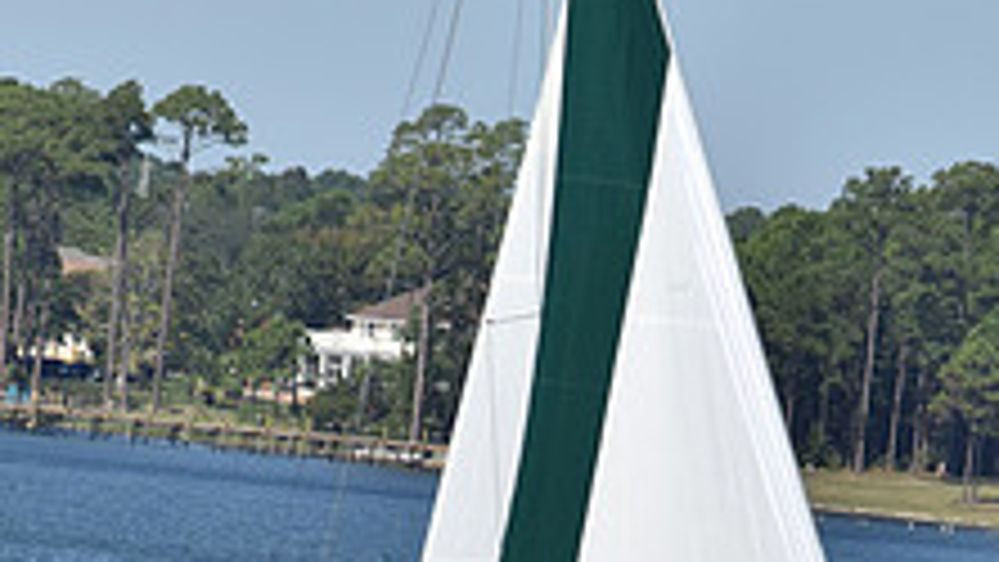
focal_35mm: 739
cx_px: 403
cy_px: 989
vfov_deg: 1.6
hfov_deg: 2.9
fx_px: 19580
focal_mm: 180
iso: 400
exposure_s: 1/1000
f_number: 11
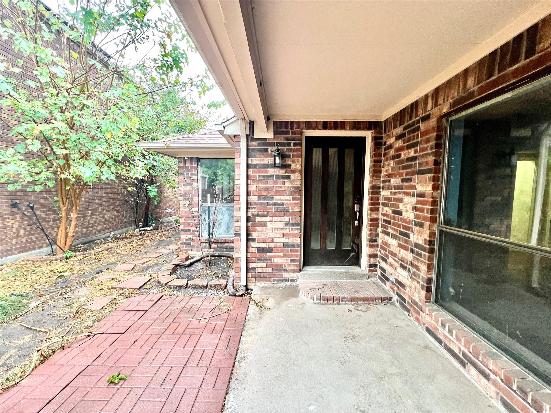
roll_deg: -0.8
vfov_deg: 89.9
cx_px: 276
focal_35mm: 13
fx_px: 207
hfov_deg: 106.2
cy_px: 206
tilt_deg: -5.4
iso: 250
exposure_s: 1/80
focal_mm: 1.57
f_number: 1.8
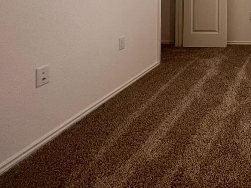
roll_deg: +0.1
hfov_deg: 41.6
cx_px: 295
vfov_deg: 37.3
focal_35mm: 31
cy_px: -24
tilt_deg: -1.1
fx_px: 225
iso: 125
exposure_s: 1/120
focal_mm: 1.57
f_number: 1.8
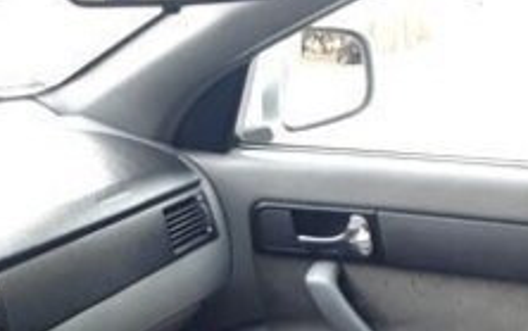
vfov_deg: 14.3
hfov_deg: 23.4
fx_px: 1224
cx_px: 12
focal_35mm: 85
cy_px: 501
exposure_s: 1/33
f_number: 1.9
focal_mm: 3.6
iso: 40
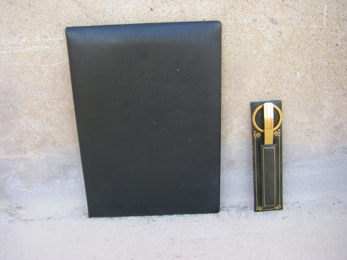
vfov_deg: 37.7
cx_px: 174
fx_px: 381
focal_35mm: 38
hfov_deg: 49.0
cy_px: 130
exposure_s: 1/50
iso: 64
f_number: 3.5
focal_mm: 6.3
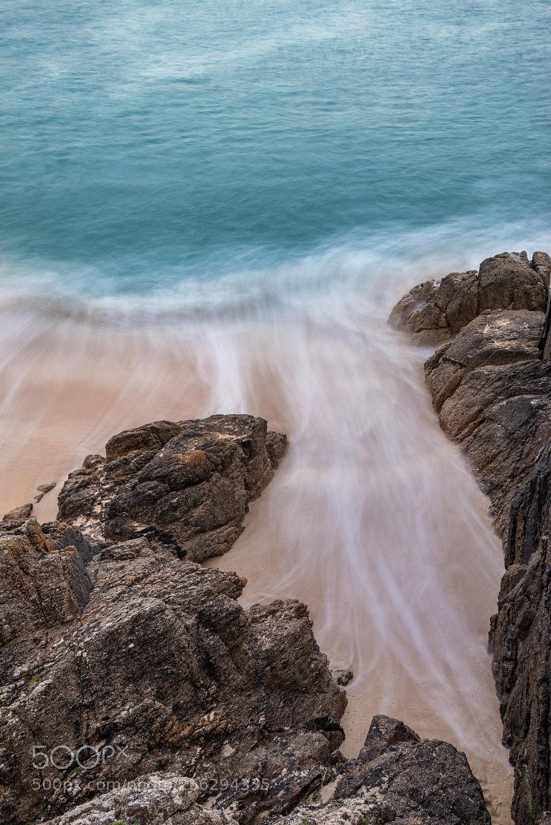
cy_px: 412
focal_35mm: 42
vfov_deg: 46.4
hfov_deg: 31.9
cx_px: 276
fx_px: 963
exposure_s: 4
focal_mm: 42
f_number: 16
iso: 100
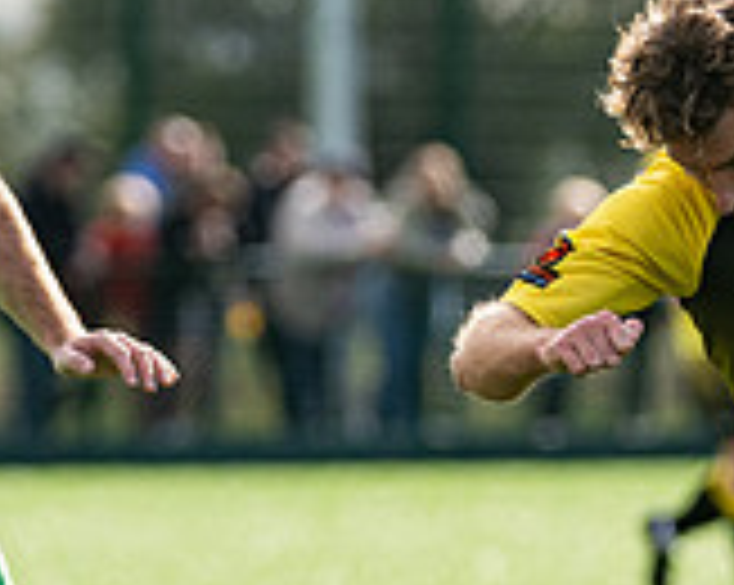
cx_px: 817
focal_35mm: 931
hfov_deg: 2.1
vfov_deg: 1.7
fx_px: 20200
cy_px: 551
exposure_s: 1/2500
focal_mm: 195
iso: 400
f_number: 4
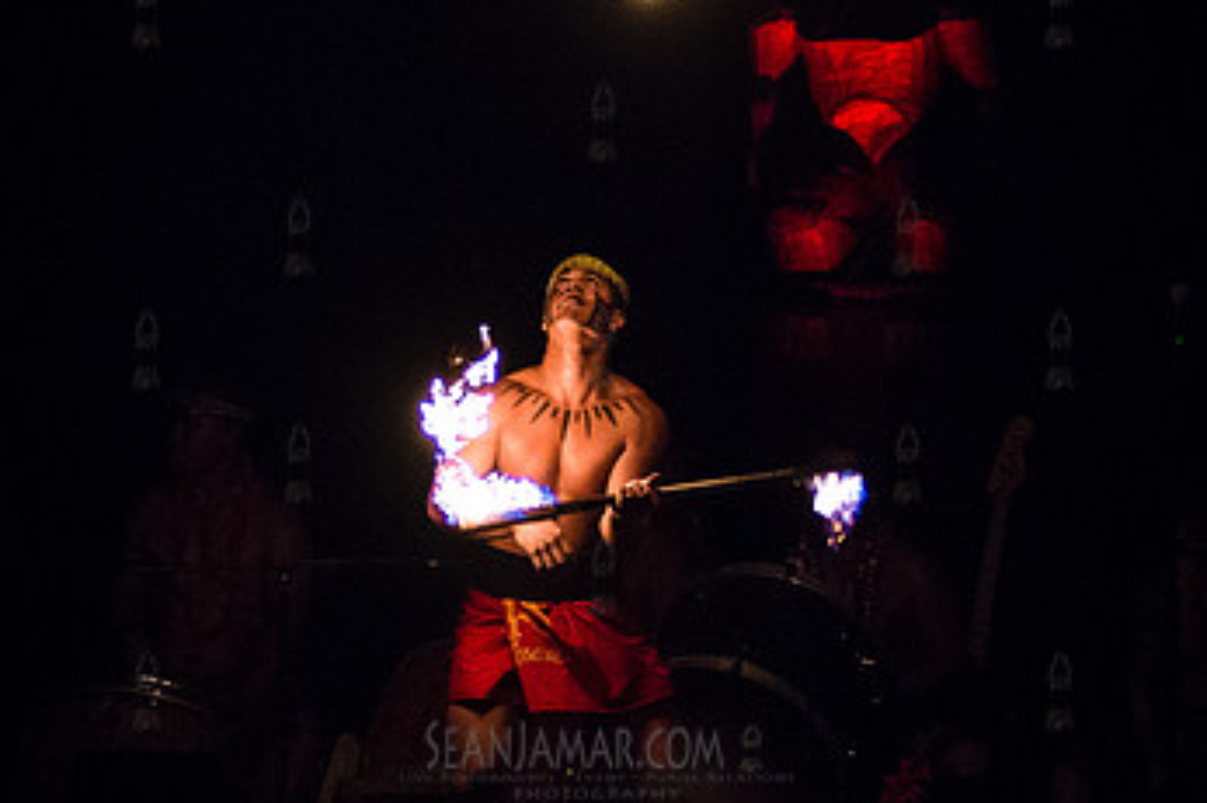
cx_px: 619
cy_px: 660
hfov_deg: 7.6
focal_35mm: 272
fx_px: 9115
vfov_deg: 5.0
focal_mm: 100
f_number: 2.8
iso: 4000
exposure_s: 1/400
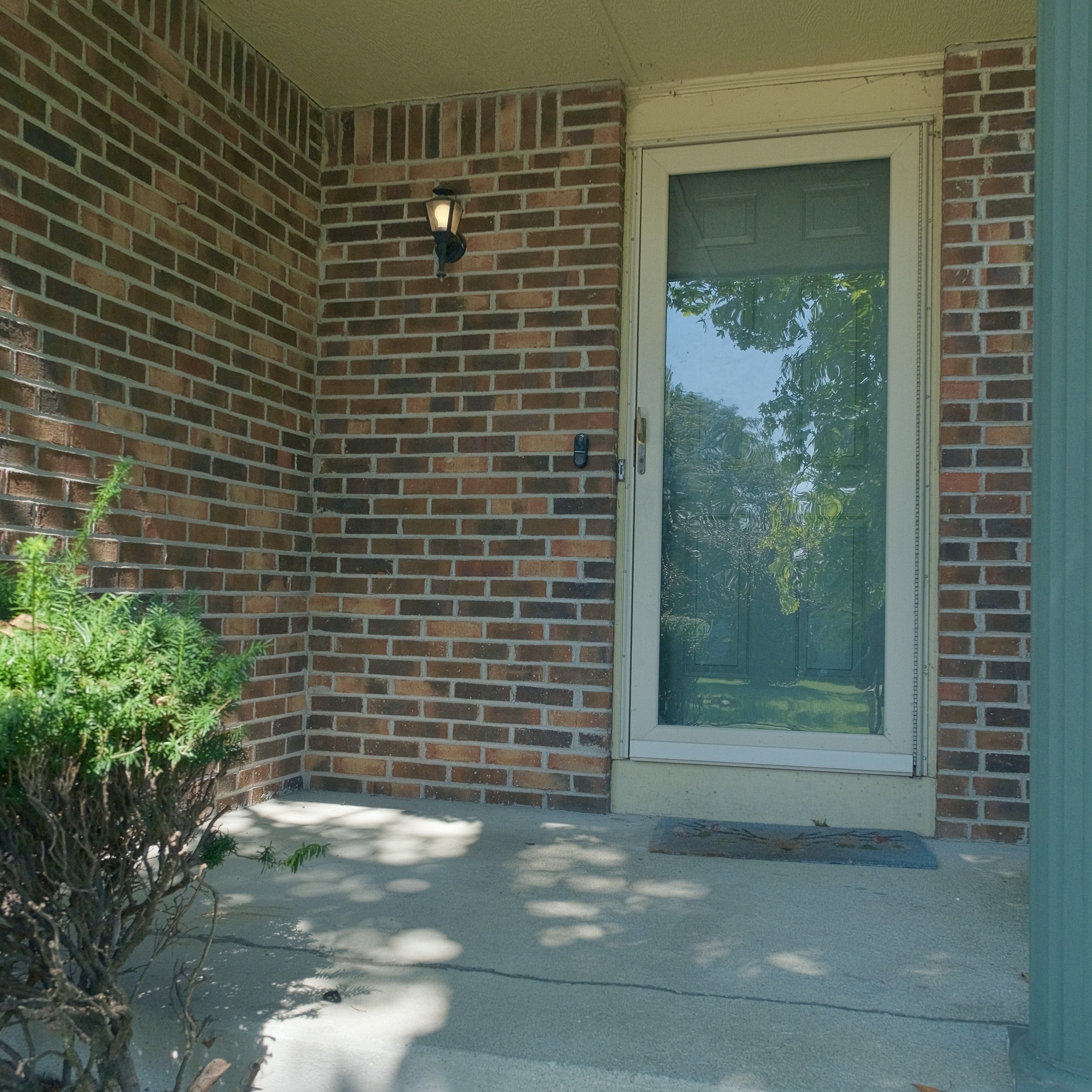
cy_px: 558
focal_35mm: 33
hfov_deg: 49.7
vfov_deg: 49.7
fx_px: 1178
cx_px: 543
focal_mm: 16
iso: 800
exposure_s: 1/1250
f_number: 4
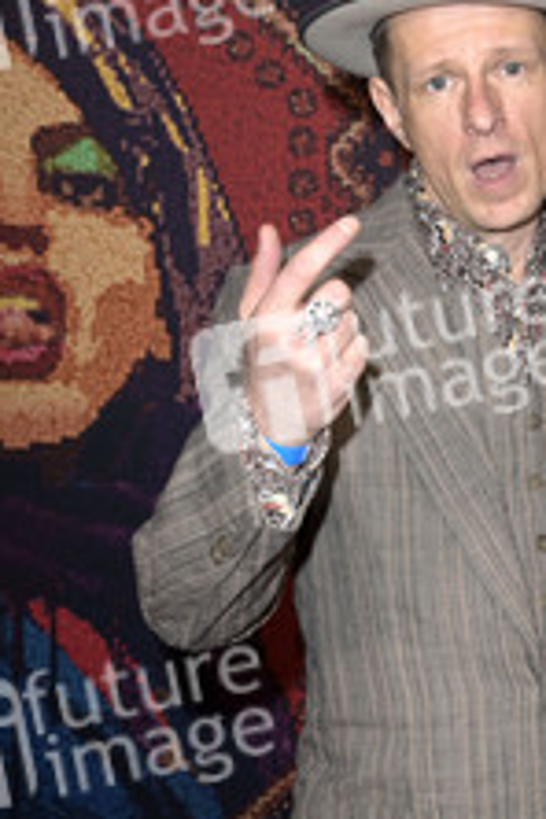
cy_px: 550
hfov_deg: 15.0
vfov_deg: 22.5
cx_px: 487
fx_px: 2047
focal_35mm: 90
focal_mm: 50
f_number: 5.6
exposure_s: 1/250
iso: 400
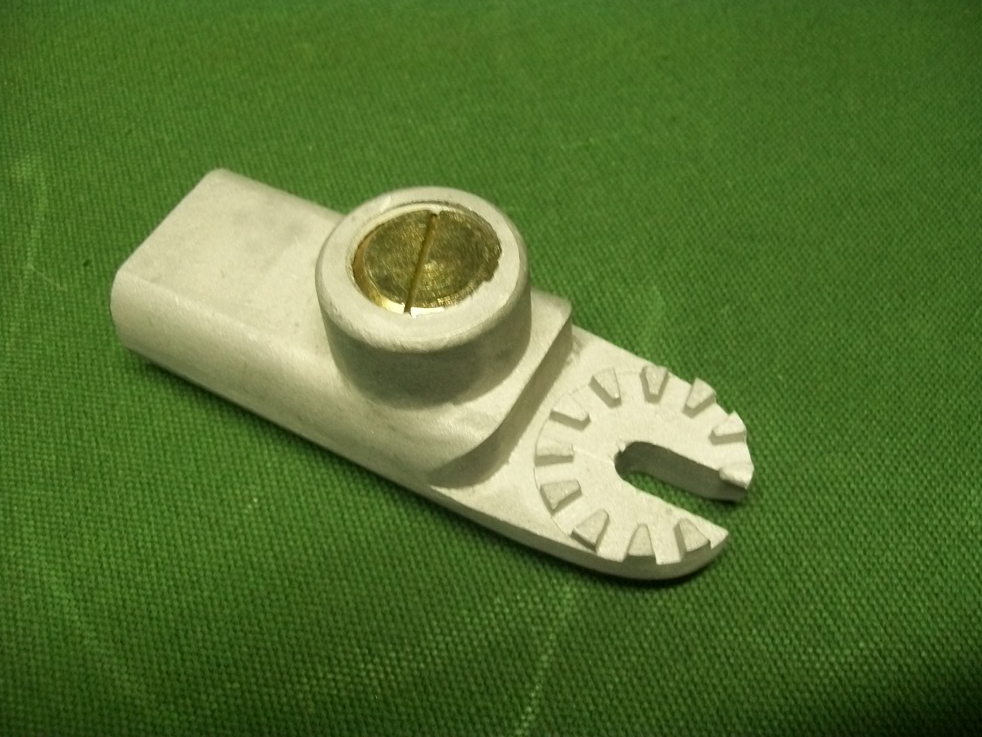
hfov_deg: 52.6
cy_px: 362
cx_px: 495
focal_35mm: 35
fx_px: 993
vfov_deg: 40.7
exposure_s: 1/13
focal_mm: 6.1
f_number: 2.7
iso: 160
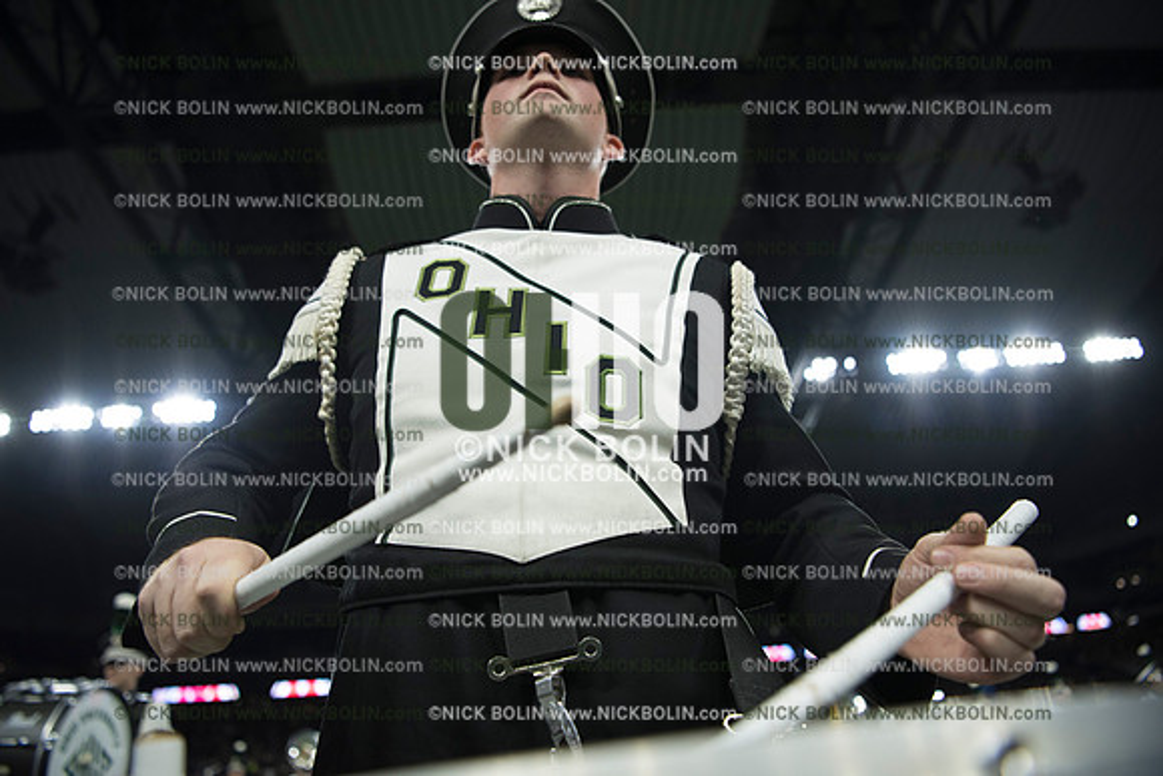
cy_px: 388
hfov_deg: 73.7
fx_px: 775
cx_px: 582
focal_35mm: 24
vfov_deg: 53.2
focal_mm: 24
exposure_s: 1/1250
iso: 1250
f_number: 2.8
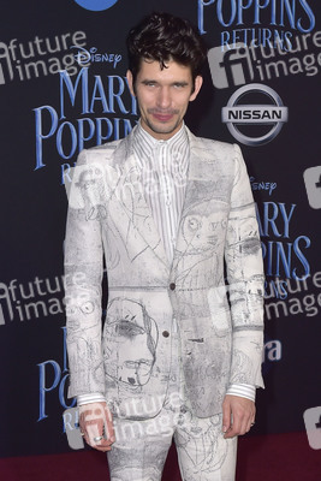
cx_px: 160
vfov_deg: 41.1
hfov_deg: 28.1
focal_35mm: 48
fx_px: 641
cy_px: 240
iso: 400
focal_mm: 48
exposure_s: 1/250
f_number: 6.3
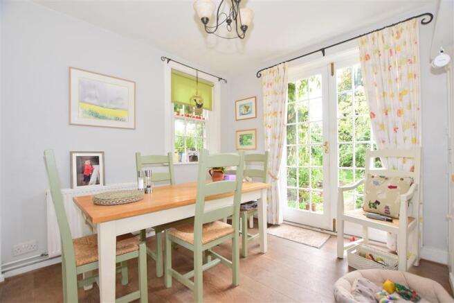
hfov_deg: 100.4
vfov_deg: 77.3
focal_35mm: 15
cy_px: 152
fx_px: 189
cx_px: 227
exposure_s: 1/60
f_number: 5
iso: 500
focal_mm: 10
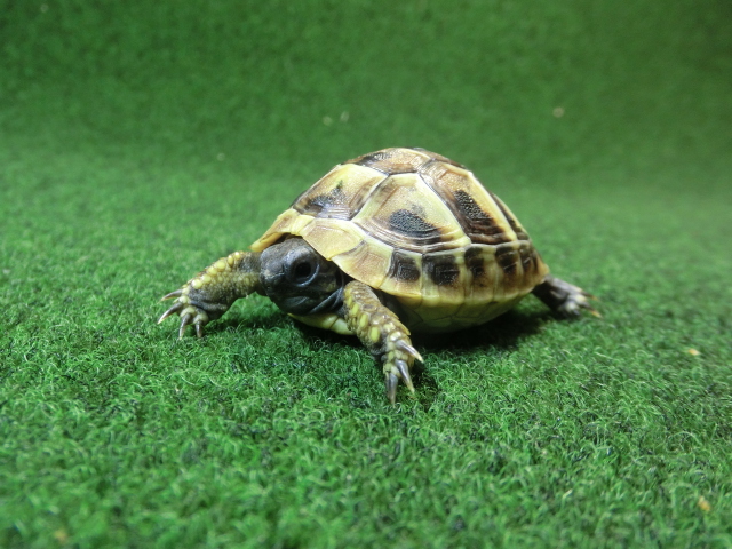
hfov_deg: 63.4
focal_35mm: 28
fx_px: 592
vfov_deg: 49.7
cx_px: 366
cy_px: 274
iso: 400
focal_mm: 5
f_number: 3
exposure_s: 1/60
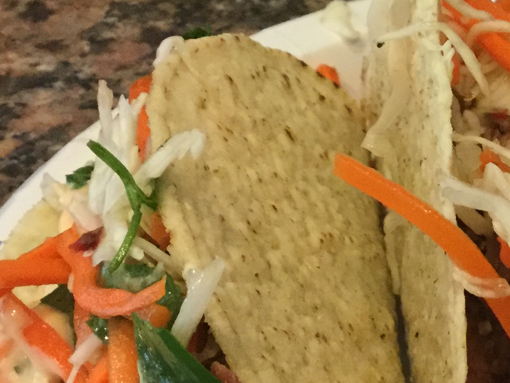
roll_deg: -0.8
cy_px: 171
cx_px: 532
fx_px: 1415
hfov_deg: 19.7
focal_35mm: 96
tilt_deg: -35.7
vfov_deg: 15.4
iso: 200
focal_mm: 3.3
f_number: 2.4
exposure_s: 1/24
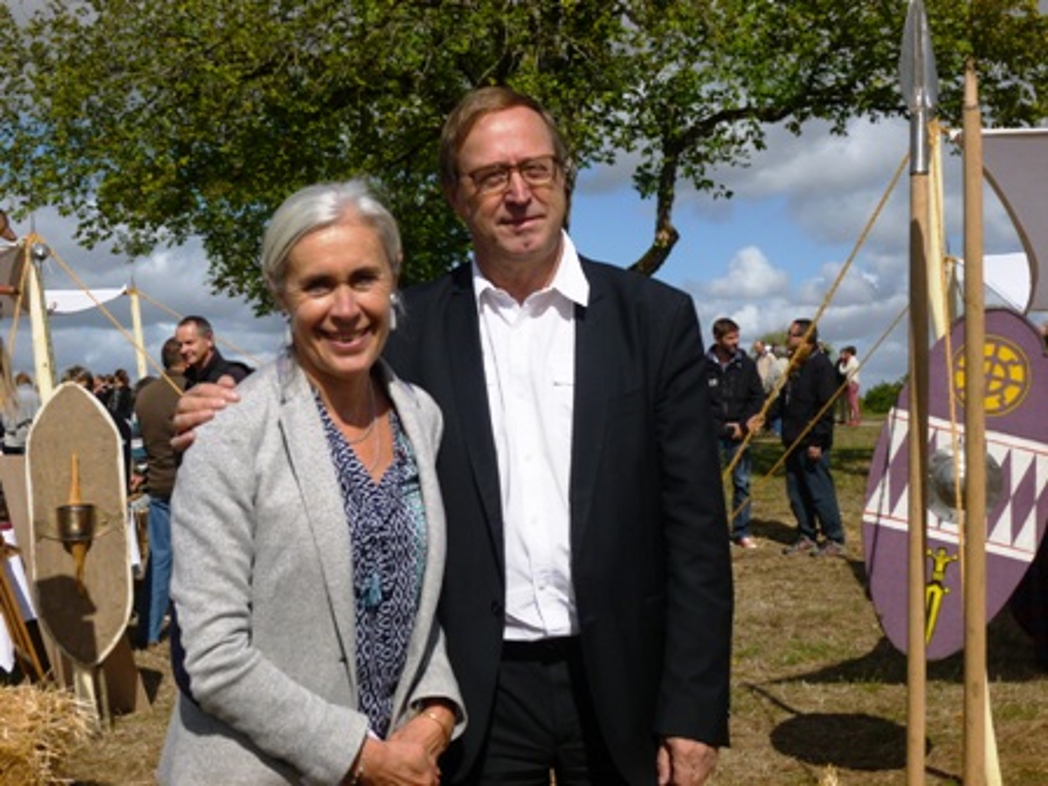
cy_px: 393
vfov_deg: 30.3
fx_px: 1453
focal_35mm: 48
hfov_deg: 39.7
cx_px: 524
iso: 100
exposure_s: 1/200
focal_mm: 8.6
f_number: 11
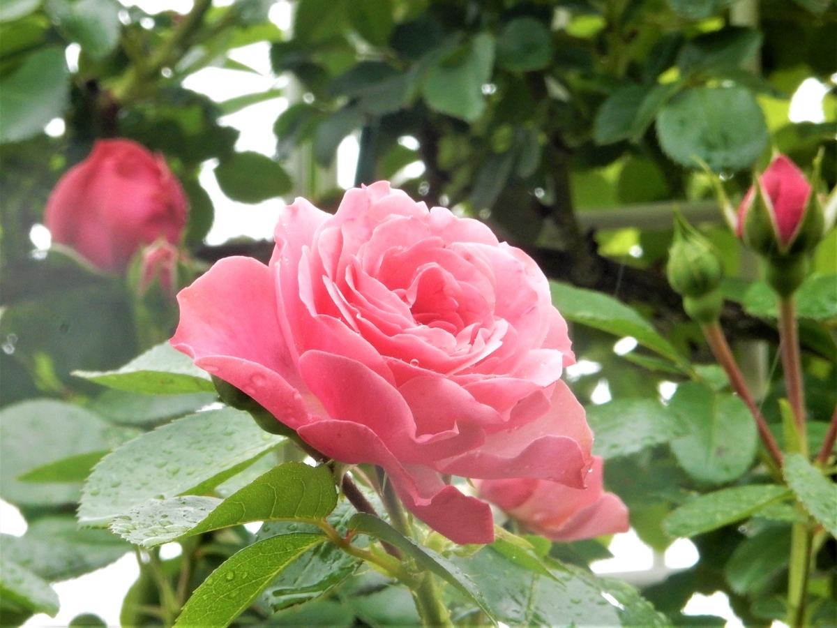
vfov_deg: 7.7
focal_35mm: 193
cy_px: 314
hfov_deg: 10.2
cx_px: 418
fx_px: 4667
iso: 400
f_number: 6.3
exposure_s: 1/160
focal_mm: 34.5
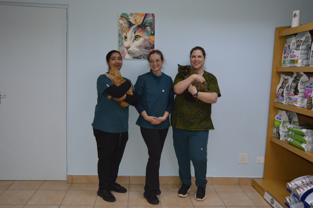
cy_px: 104
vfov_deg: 43.5
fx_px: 261
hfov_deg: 62.0
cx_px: 156
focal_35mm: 30
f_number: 3.5
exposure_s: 1/60
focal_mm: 20
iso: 500
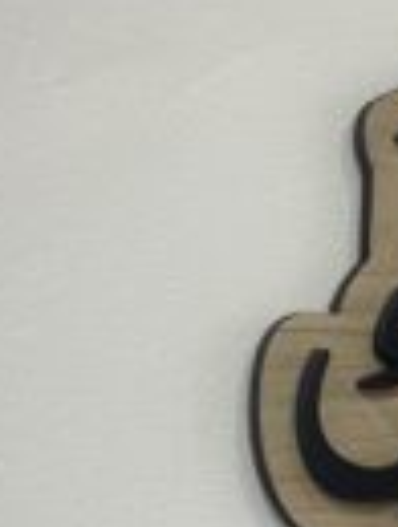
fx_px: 1681
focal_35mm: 110
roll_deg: -1.9
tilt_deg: -5.3
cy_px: 655
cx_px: 617
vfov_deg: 17.0
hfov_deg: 12.7
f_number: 1.6
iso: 125
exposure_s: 1/61
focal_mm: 5.1
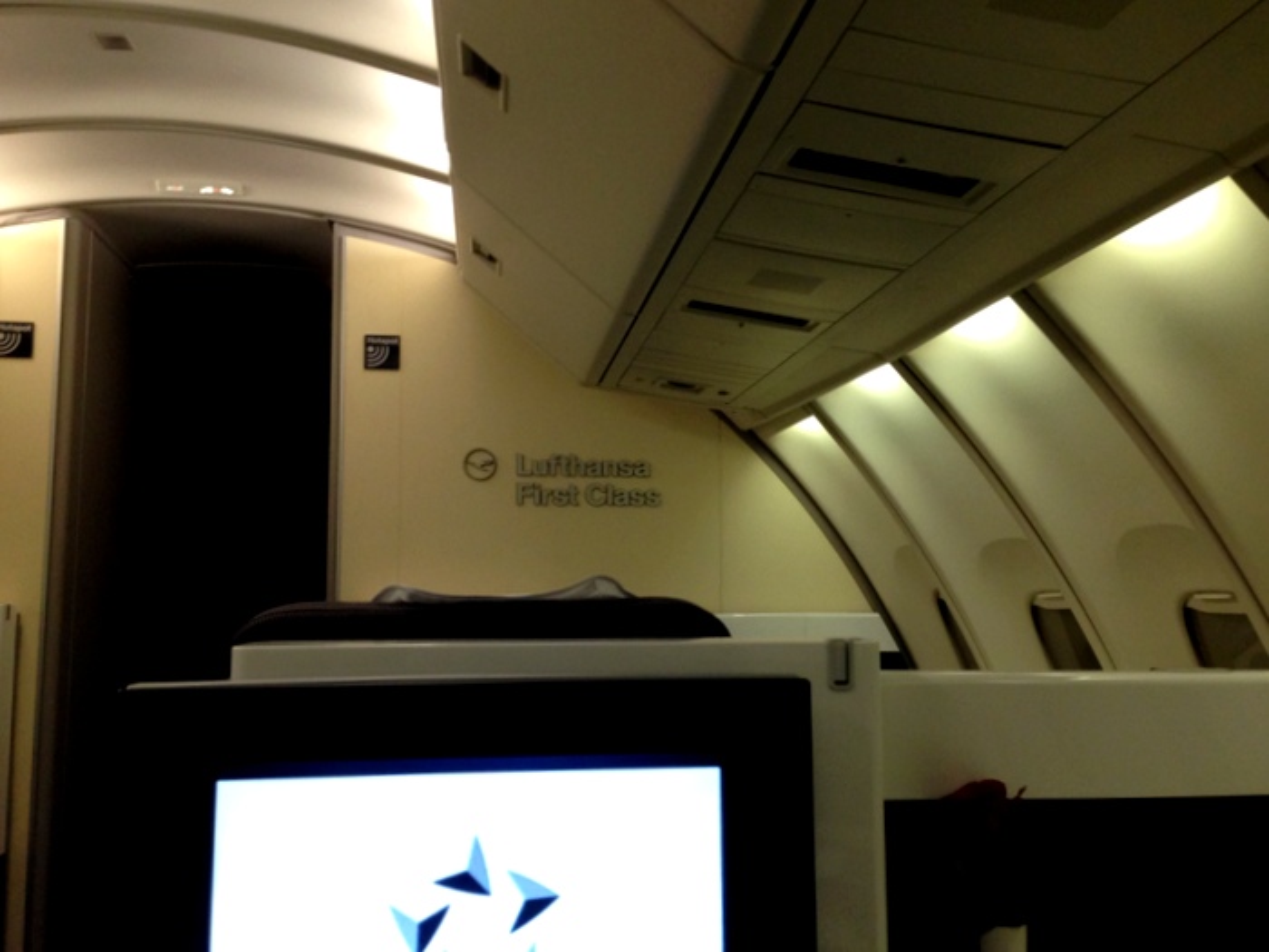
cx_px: 634
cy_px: 476
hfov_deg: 55.4
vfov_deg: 42.9
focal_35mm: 33
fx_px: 1210
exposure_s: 1/20
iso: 160
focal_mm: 4.12
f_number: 2.4
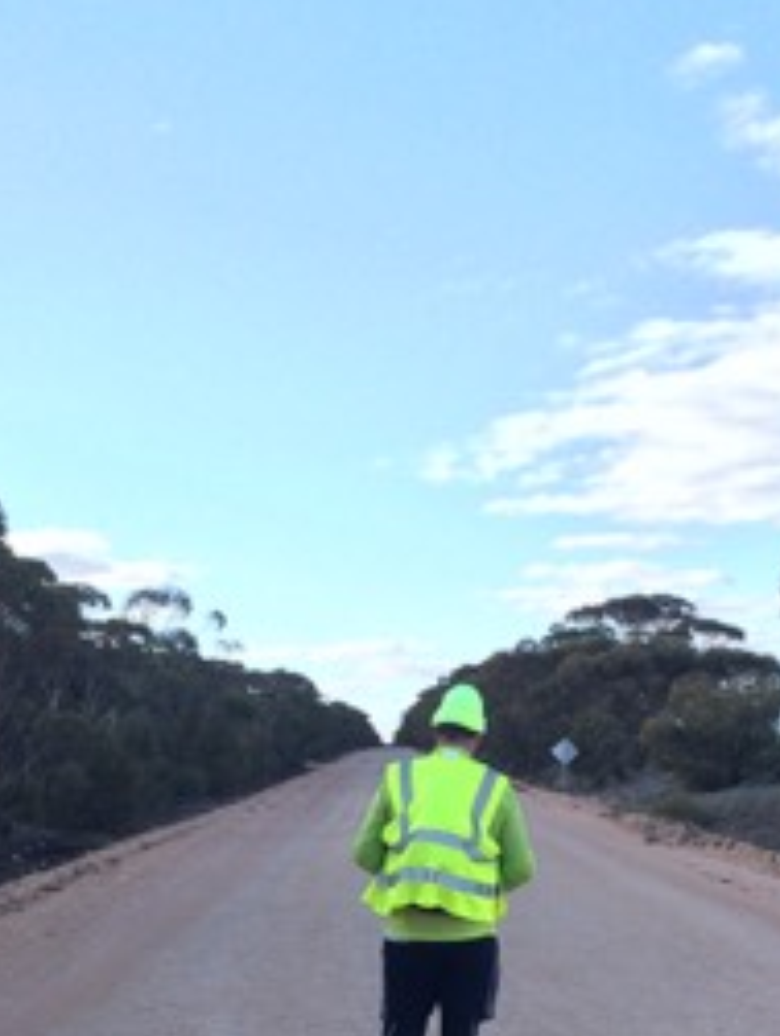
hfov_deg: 24.5
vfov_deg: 30.7
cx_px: 388
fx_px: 1798
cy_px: 933
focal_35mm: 60
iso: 32
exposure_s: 1/477
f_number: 2.2
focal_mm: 4.15
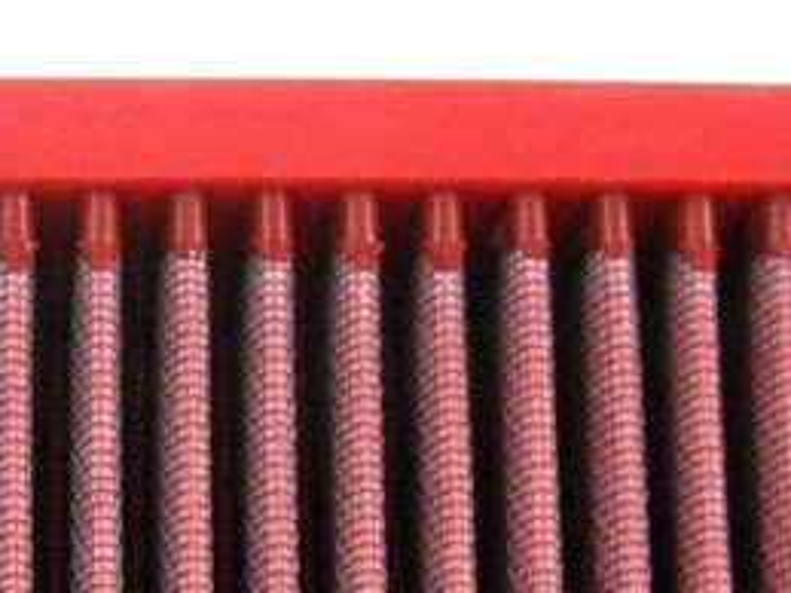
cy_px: 761
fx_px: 3083
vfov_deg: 10.7
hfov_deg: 14.6
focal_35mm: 135
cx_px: 202
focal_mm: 5.7
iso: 389
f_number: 2.8
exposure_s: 1/60.7
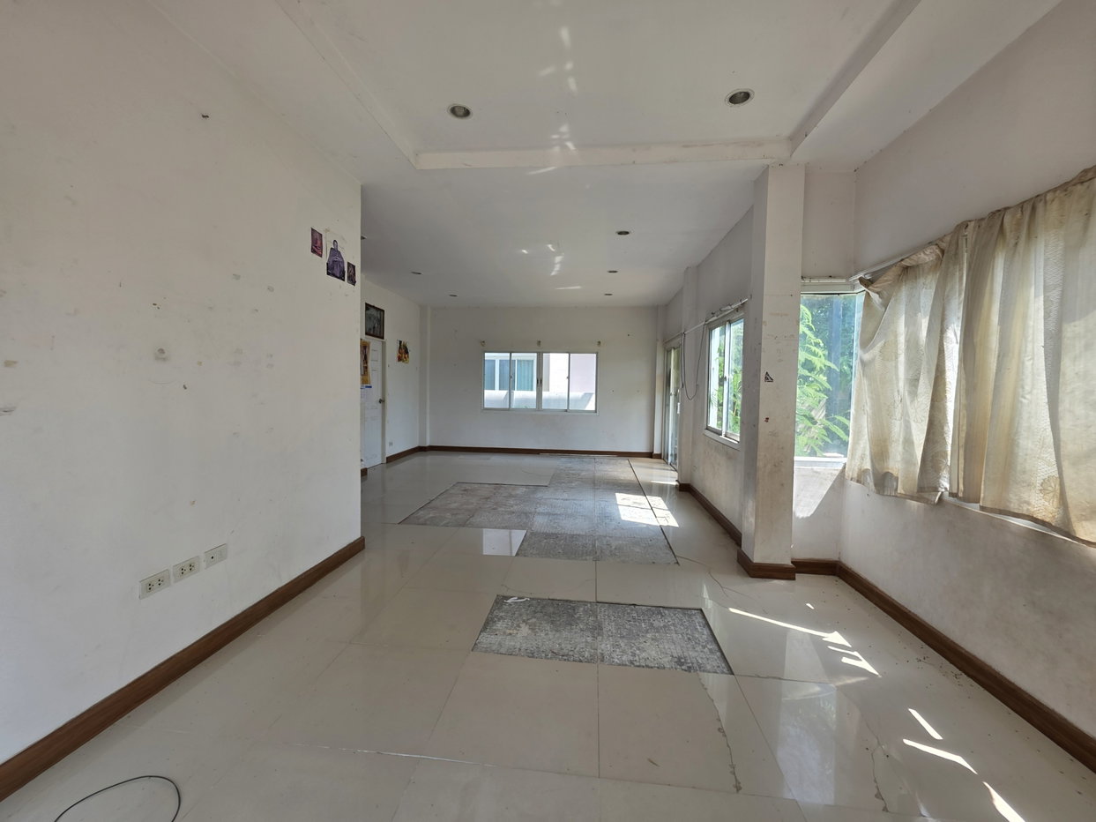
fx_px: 412
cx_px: 548
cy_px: 411
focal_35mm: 13
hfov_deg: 106.2
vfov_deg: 89.9
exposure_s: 1/100
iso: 20
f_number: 1.9
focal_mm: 2.2
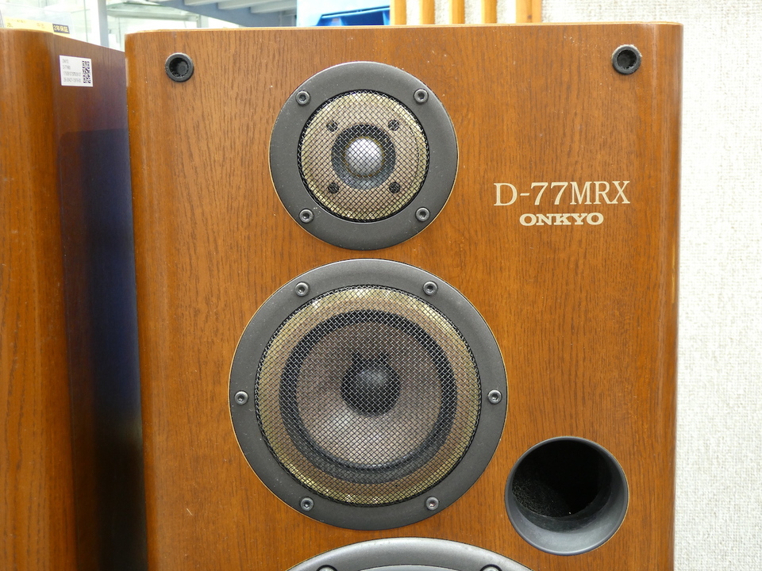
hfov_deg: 40.4
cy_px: 286
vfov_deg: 30.9
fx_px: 1035
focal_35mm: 47
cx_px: 381
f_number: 4
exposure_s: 1/1.3
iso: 200
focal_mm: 8.4
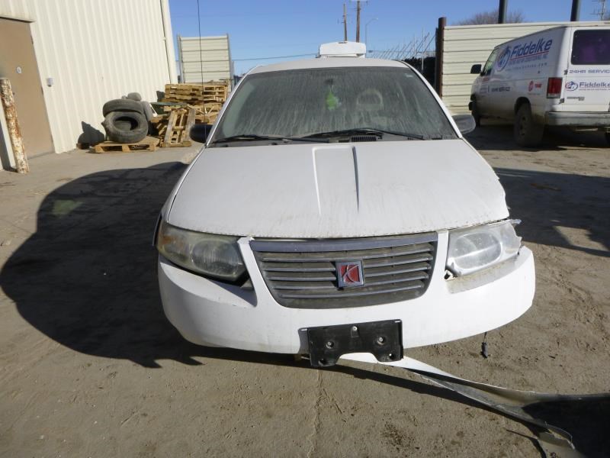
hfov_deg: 69.4
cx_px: 305
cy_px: 229
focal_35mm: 25
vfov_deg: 54.9
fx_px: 441
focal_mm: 4.5
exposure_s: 1/800
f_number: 3.9
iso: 100
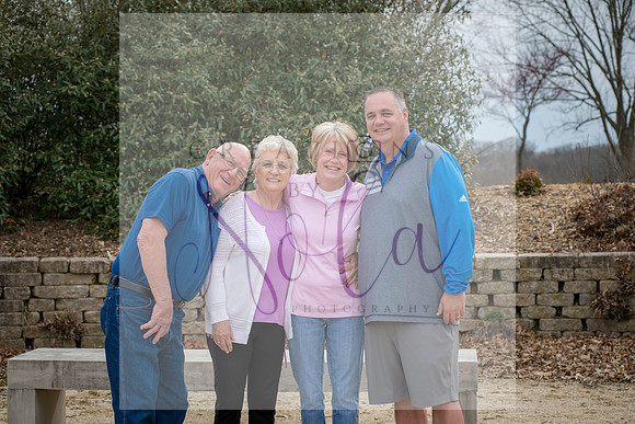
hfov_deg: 25.4
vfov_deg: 17.1
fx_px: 1411
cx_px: 318
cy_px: 212
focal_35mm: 80
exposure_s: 1/640
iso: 400
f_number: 7.1
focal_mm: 80
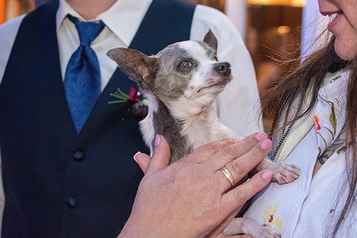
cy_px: 122
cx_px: 184
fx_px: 932
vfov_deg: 14.5
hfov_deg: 21.7
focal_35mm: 94
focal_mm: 55
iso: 6400
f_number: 5.6
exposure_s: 1/60
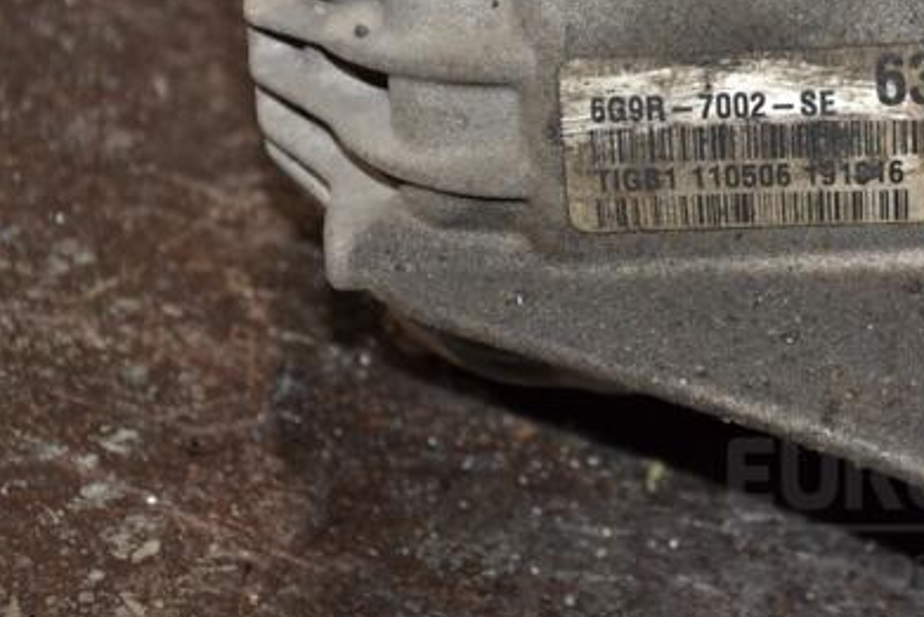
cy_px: 158
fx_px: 4134
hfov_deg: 12.7
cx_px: 683
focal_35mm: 161
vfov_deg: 8.5
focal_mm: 70
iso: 800
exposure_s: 1/60
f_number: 5.3
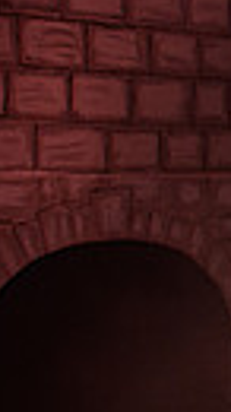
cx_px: 943
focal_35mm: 152
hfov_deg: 6.4
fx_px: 1657
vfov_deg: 14.1
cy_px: 253
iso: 1000
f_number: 3.5
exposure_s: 1/60
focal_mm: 24
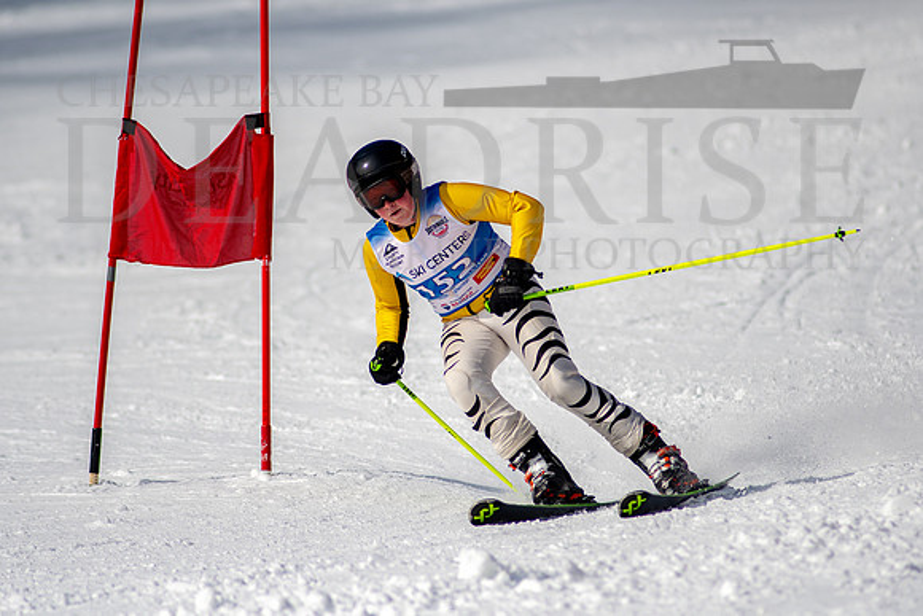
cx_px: 455
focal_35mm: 531
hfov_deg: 3.9
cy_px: 271
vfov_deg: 2.6
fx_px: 13628
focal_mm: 300
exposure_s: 1/6400
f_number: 2.8
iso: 100
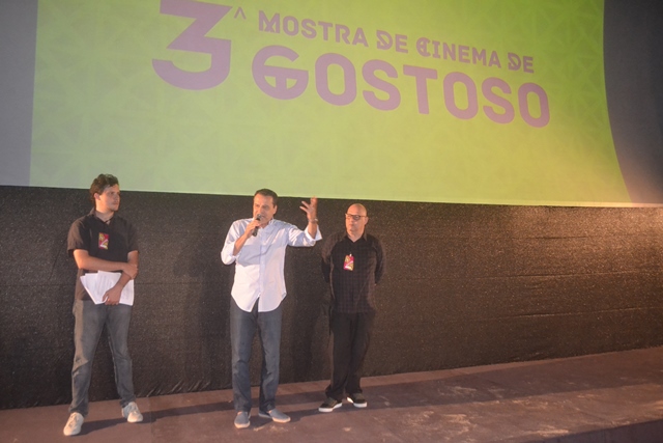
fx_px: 497
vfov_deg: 48.0
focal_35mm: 27
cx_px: 332
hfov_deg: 67.4
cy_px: 222
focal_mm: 18
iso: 3200
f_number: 3.5
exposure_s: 1/60
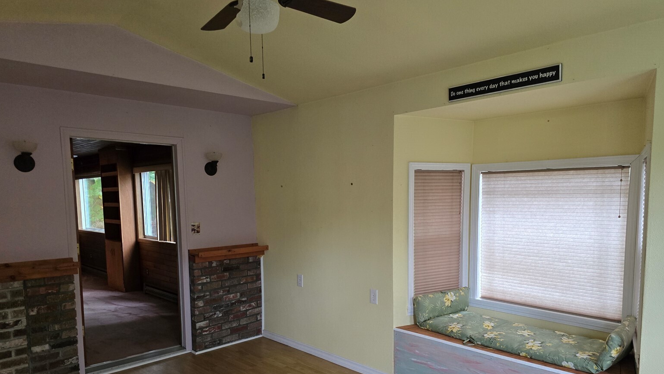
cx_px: 338
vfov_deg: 43.8
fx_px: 458
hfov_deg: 71.9
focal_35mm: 26
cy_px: 245
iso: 500
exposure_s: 1/120
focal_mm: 6.3
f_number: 1.7
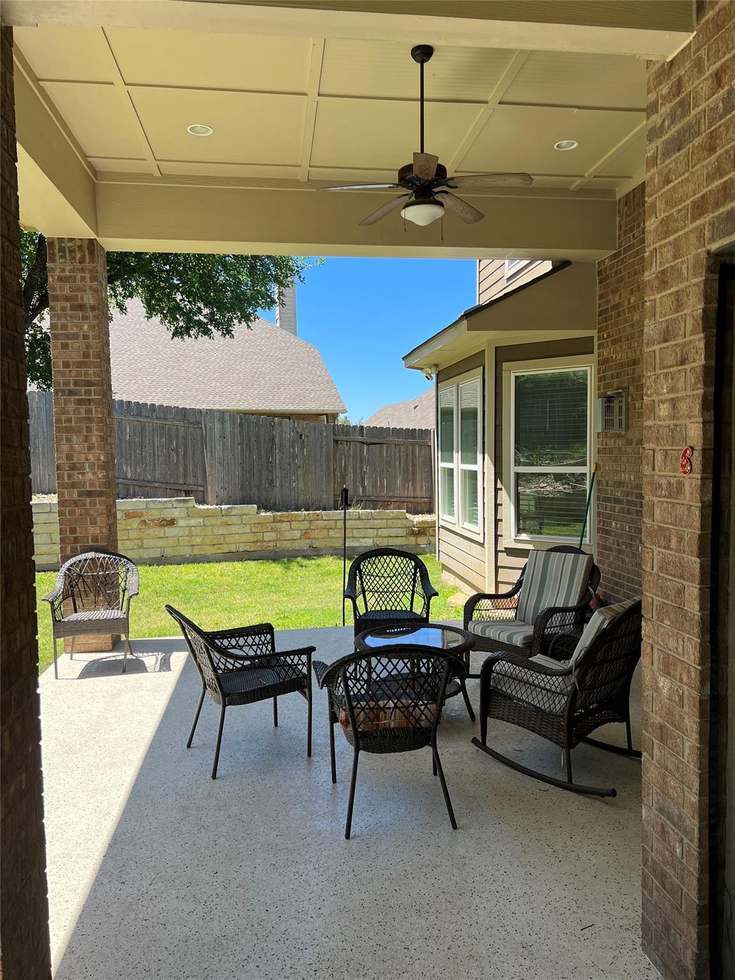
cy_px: 490
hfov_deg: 53.1
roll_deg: +0.9
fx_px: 736
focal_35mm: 26
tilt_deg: -3.2
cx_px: 368
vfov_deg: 67.3
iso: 50
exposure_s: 1/1449
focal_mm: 5.7
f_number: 1.5
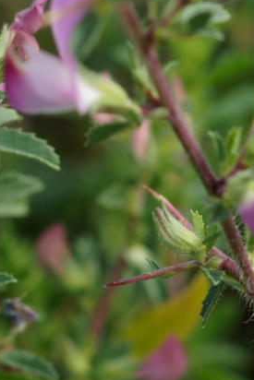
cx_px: -19
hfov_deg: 3.1
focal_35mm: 437
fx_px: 4621
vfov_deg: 4.7
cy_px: 39
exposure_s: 1/250
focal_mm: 100
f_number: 4.5
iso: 100
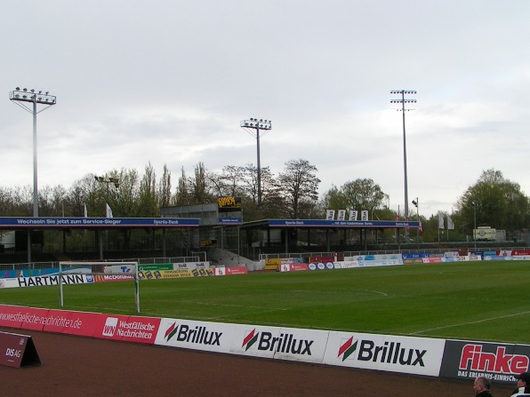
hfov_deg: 37.5
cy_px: 244
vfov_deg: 28.5
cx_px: 260
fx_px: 781
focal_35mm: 51
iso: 50
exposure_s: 1/125
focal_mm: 5.8
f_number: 5.6
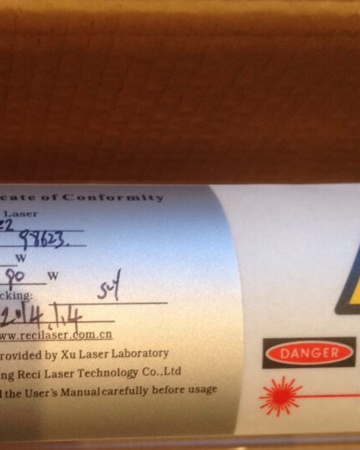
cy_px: 299
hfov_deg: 24.1
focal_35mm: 62
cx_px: 52
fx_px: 825
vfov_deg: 30.3
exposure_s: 1/20
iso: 100
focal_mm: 4.12
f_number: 2.4
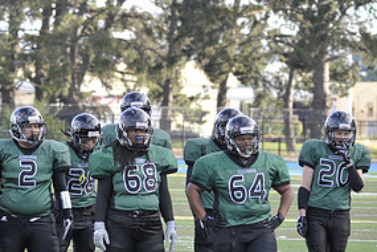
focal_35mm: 305
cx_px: 143
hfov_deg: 6.8
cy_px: 192
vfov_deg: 4.5
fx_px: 3194
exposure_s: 1/1000
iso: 1400
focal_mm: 150
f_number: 5
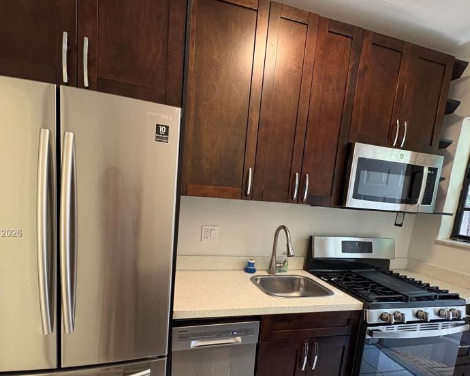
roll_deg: -3.7
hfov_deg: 83.2
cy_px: 234
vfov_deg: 69.8
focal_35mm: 19
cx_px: 221
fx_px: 264
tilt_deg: -9.4
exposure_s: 1/60
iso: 320
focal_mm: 2.22
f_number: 2.2
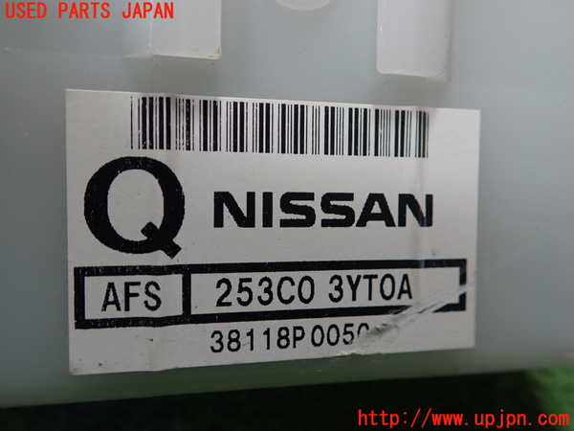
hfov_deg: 60.0
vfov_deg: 46.8
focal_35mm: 30
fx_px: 497
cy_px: 216
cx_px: 287
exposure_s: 1/125
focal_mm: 5.5
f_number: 2.3
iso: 200
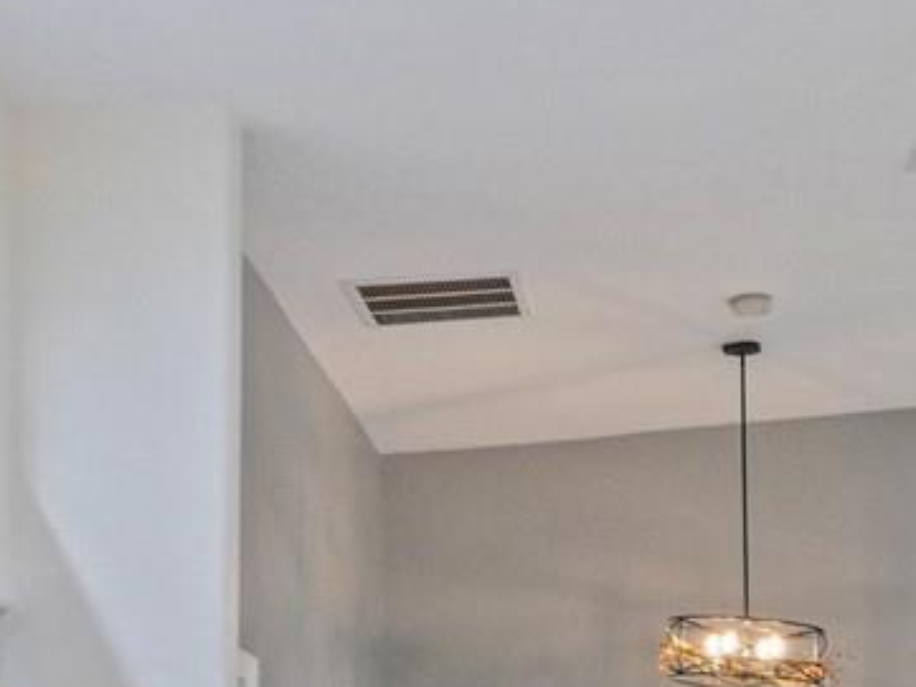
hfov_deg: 23.0
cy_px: 899
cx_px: 1491
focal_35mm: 62
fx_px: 1641
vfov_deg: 21.4
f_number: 4
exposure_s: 1/60
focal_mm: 7
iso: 1250
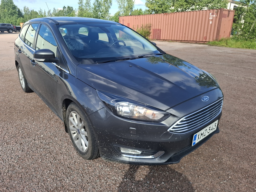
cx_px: 128
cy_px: 96
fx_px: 170
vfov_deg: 58.9
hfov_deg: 73.9
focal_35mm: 23
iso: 50
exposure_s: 1/859
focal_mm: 5.54
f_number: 1.8
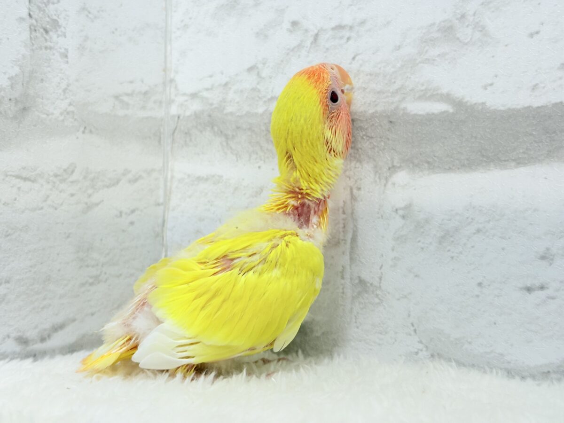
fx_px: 847
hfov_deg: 36.8
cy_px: 212
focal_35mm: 52
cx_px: 282
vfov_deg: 28.0
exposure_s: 1/50
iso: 25
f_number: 1.6
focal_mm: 5.96
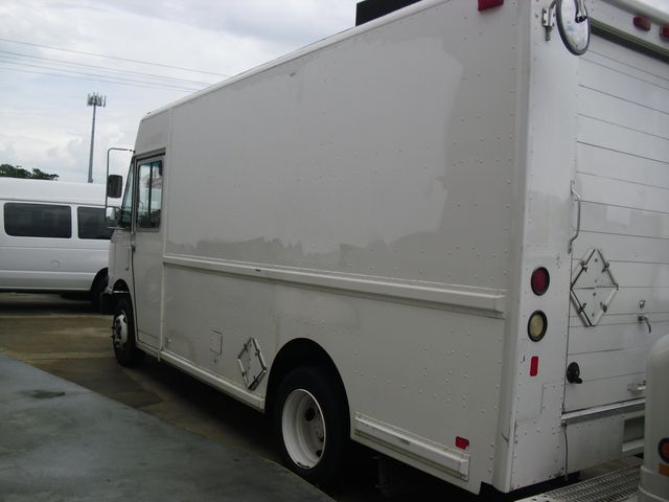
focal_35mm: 36
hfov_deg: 51.4
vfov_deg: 39.7
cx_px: 334
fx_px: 696
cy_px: 251
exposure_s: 1/200
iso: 80
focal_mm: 6.3
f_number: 7.8
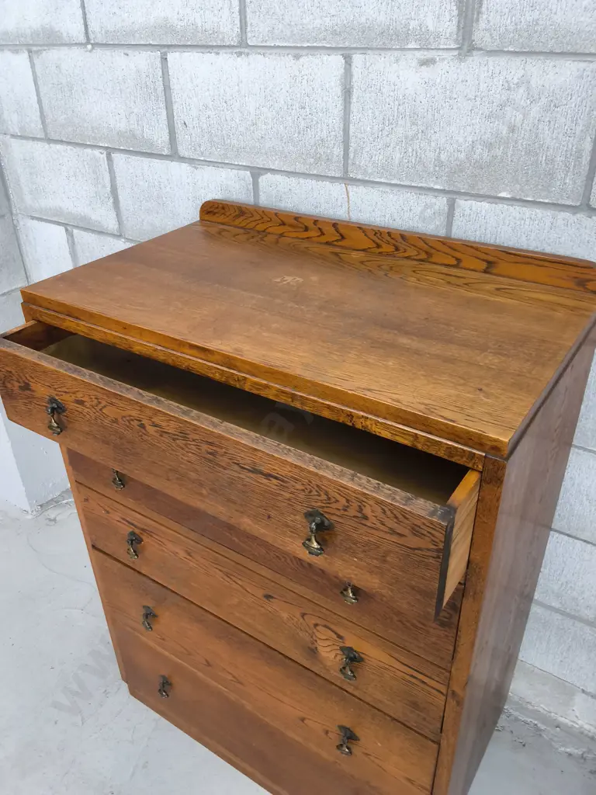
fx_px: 620
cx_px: 298
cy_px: 398
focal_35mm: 27
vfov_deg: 65.3
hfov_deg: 51.4
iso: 200
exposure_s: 1/100
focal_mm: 2.87
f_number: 2
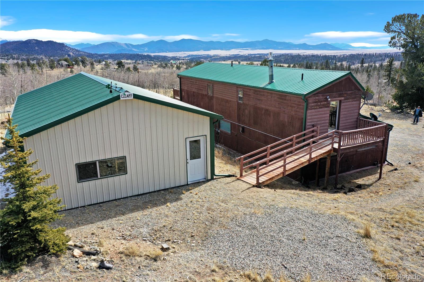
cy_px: 141
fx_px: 330
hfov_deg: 65.5
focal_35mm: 28
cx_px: 212
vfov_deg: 46.4
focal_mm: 10.26
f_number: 5.6
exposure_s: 1/500
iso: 100
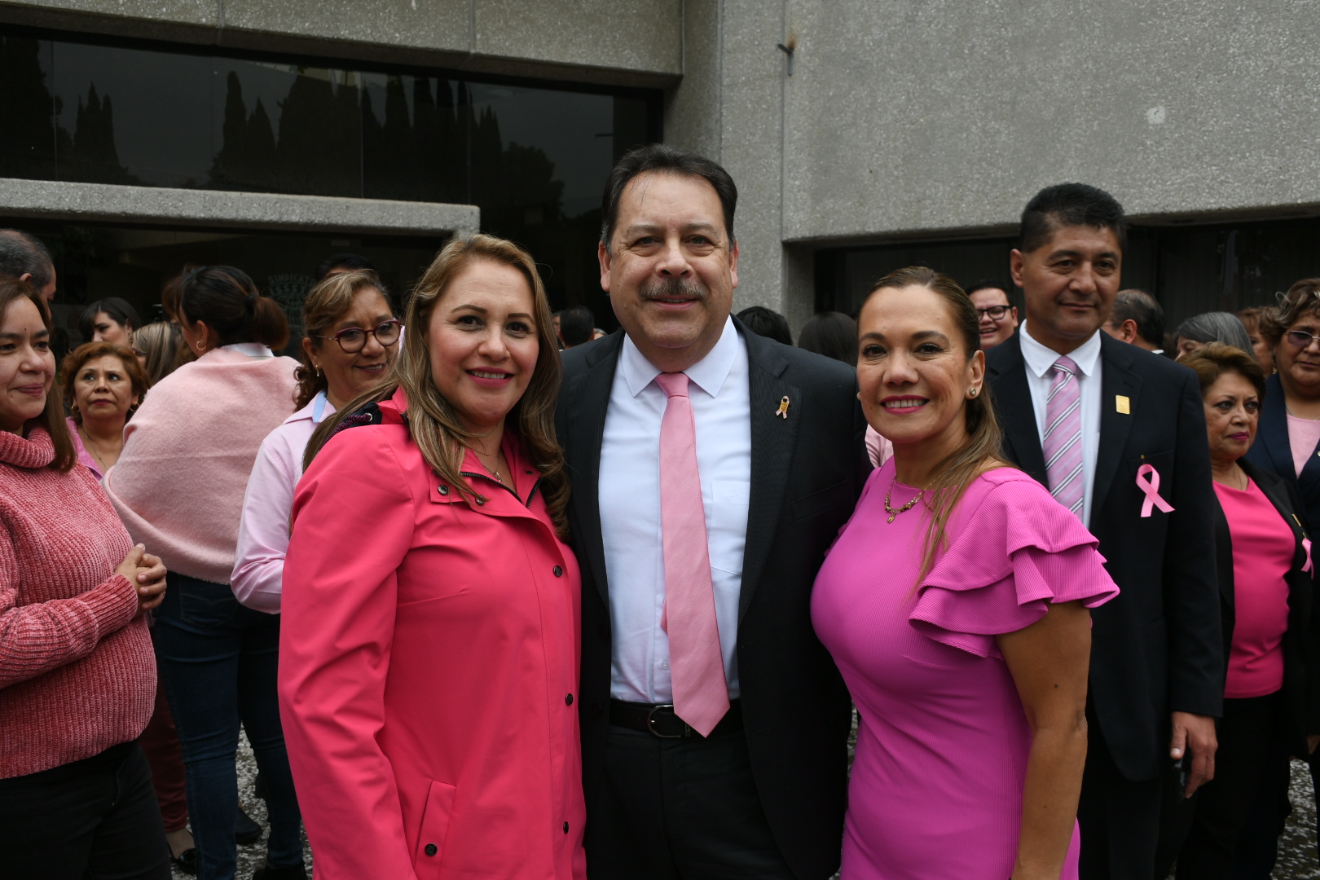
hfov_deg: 57.2
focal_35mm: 33
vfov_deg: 40.0
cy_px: 440
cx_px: 660
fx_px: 1210
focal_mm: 22
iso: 160
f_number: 6.3
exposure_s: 1/160
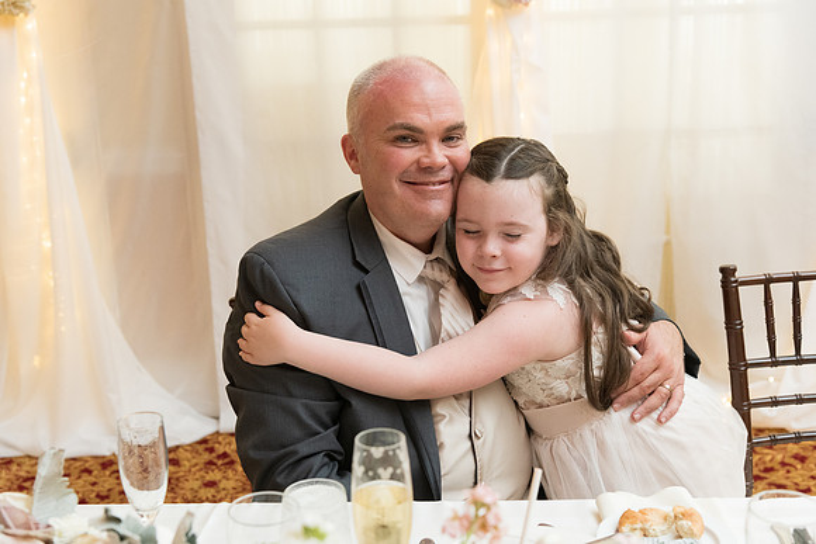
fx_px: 1088
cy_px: 272
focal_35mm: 48
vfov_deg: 28.1
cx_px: 408
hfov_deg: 41.1
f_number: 5
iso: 3200
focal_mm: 48
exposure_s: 1/125
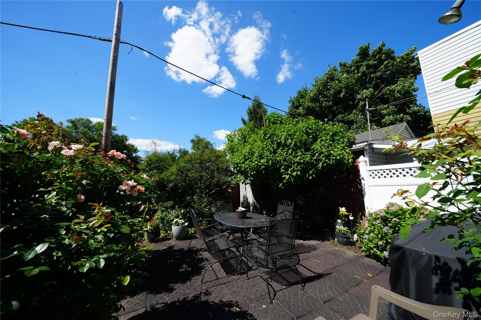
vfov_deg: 90.0
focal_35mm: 12
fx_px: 160
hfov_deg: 112.6
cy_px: 160
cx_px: 240
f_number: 9
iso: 100
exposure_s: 1/125
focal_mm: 12
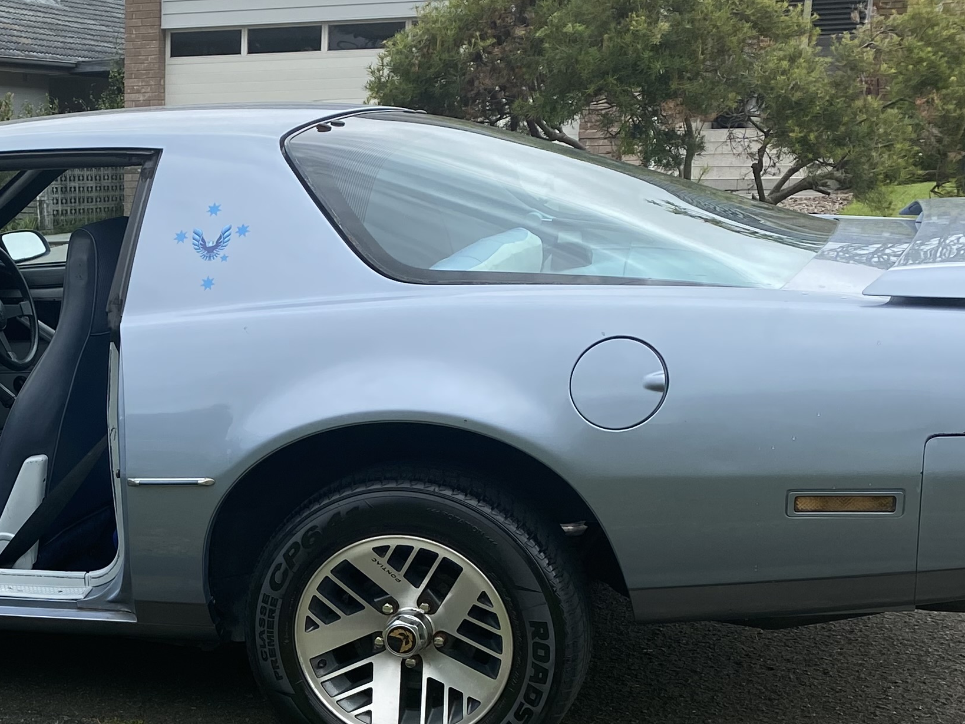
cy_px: 682
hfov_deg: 28.5
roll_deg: +0.8
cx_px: 6
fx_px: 1784
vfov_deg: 22.3
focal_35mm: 64
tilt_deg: -15.6
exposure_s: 1/1395
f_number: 1.8
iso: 32
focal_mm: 4.25
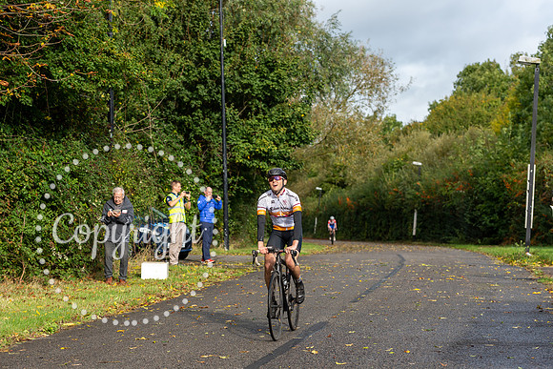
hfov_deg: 24.8
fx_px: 1260
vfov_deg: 16.7
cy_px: 184
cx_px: 276
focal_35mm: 82
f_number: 4
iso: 200
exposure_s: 1/1000
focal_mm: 82
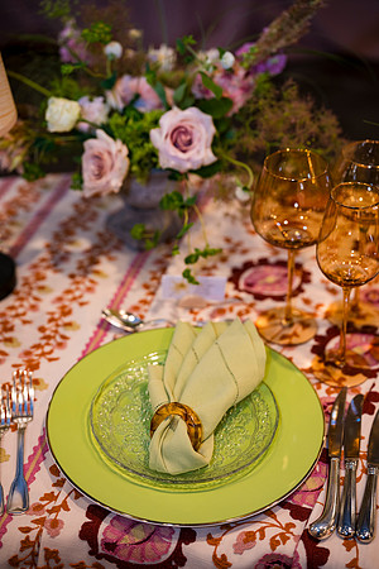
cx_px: 190
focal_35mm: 55
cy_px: 284
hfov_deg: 24.6
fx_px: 868
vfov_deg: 36.2
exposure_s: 1/125
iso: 320
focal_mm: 55
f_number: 2.2
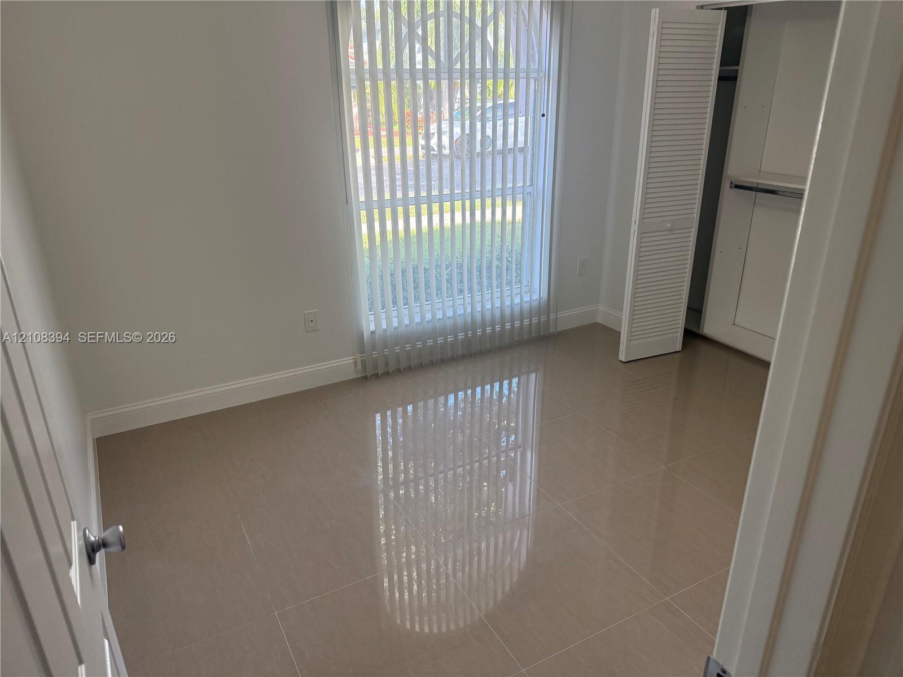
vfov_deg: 56.8
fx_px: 626
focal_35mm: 24
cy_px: 338
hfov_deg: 71.6
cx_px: 452
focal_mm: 6.76
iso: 160
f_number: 1.78
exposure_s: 1/237
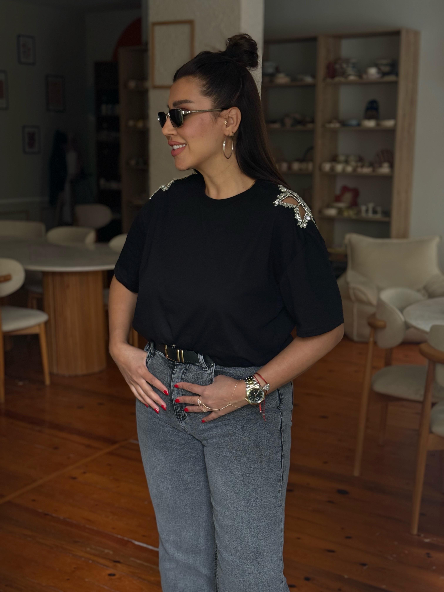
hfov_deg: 30.3
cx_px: 222
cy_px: 296
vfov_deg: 39.7
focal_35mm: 48
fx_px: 821
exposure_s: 1/50
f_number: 1.78
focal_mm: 6.76
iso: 200
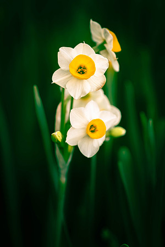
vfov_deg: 18.9
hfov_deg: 12.7
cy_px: 124
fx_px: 742
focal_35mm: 108
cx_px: 82
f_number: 4
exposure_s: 1/80
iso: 200
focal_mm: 72.1
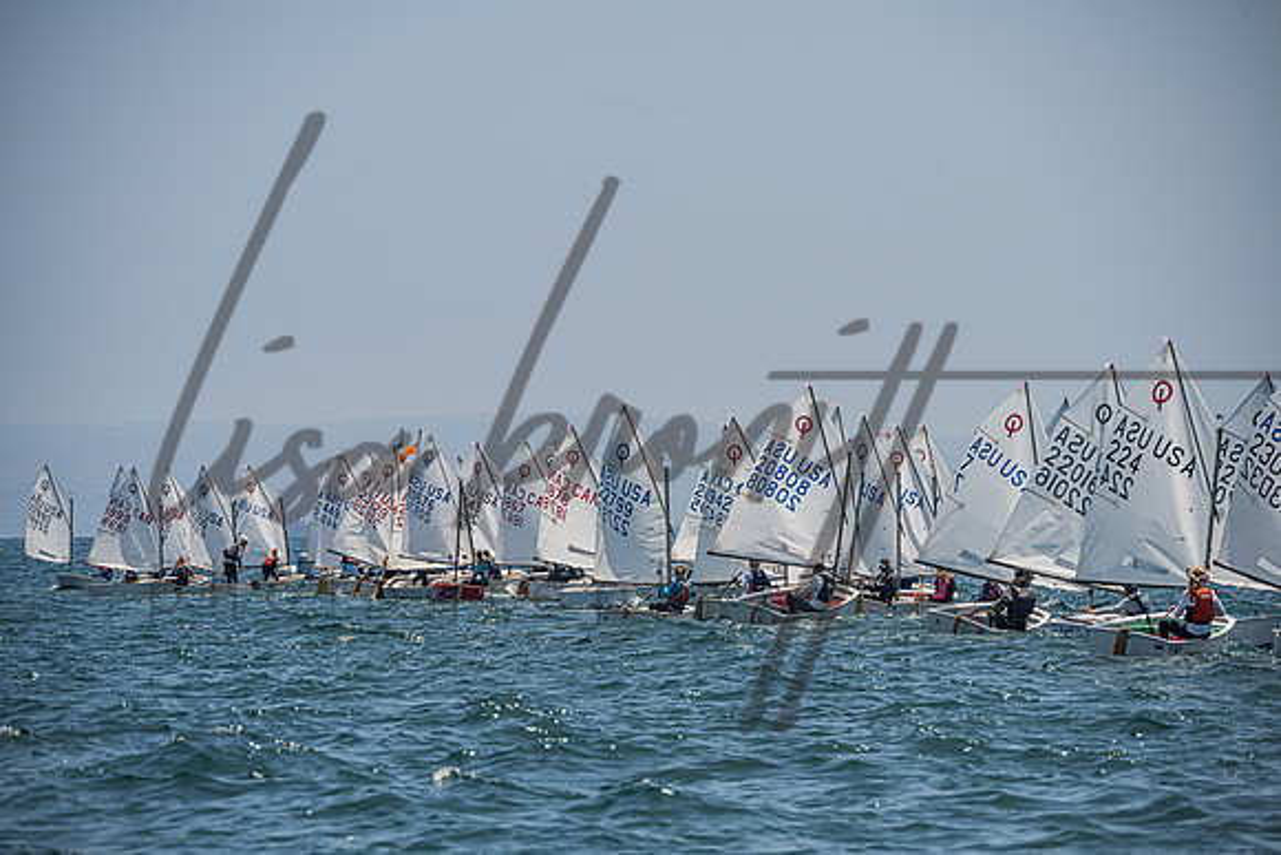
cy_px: 428
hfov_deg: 9.2
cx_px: 640
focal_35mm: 225
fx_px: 7999
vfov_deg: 6.1
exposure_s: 1/1250
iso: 250
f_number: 8
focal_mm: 220
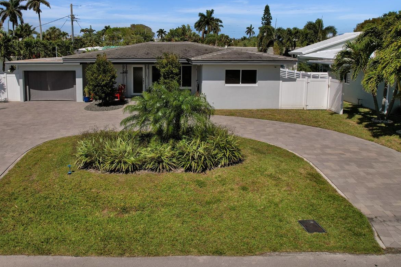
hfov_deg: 61.5
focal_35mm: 30
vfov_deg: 43.1
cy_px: 92
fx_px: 334
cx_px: 164
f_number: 2.8
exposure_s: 1/2000
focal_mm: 8.38
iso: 100
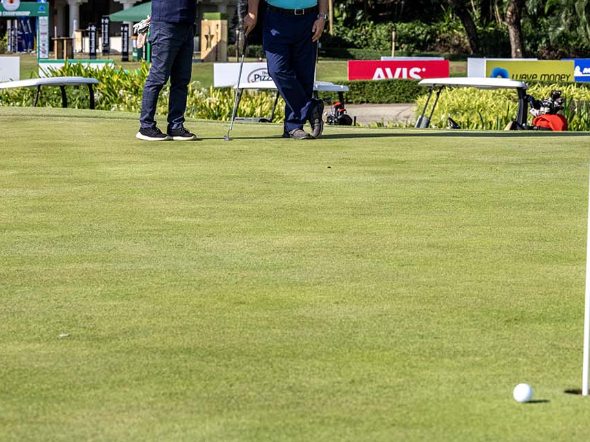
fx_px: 2368
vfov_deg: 10.6
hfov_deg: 14.2
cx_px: 326
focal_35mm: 139
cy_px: 4
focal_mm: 86
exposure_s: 1/2000
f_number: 7.1
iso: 900
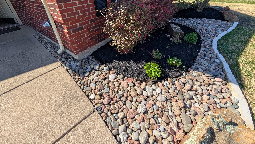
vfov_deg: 71.3
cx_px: 124
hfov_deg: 106.8
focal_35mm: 14
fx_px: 95
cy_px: 44
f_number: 1.7
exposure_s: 1/2169
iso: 51
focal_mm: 2.02
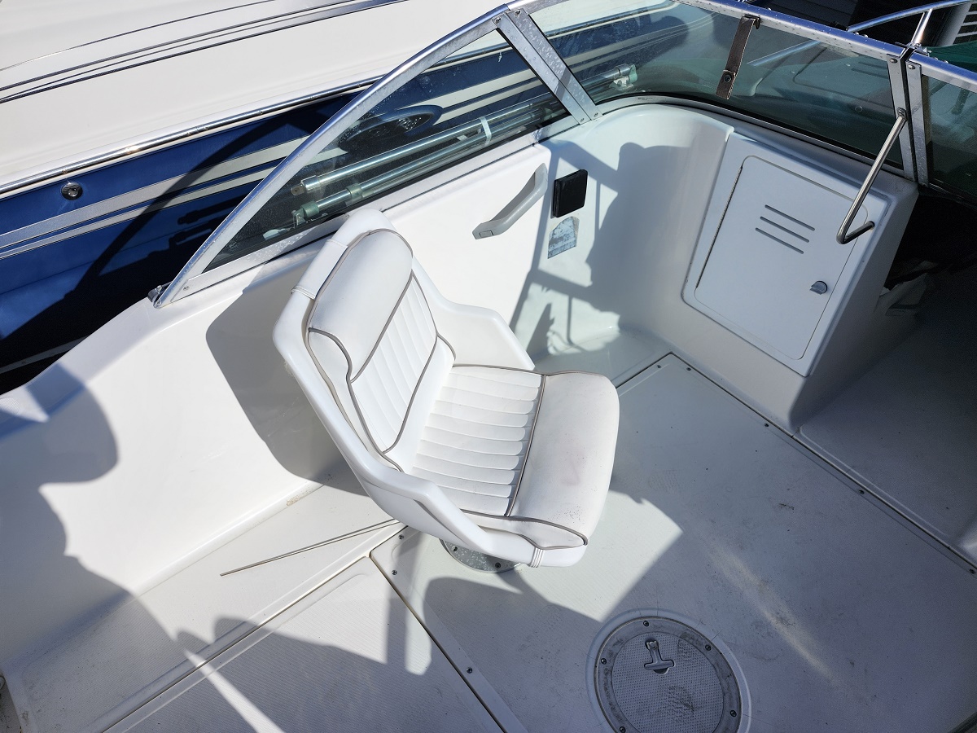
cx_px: 488
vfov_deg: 58.9
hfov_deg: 73.9
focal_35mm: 23
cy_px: 366
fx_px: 649
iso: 25
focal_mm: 5.54
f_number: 1.8
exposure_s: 1/4769
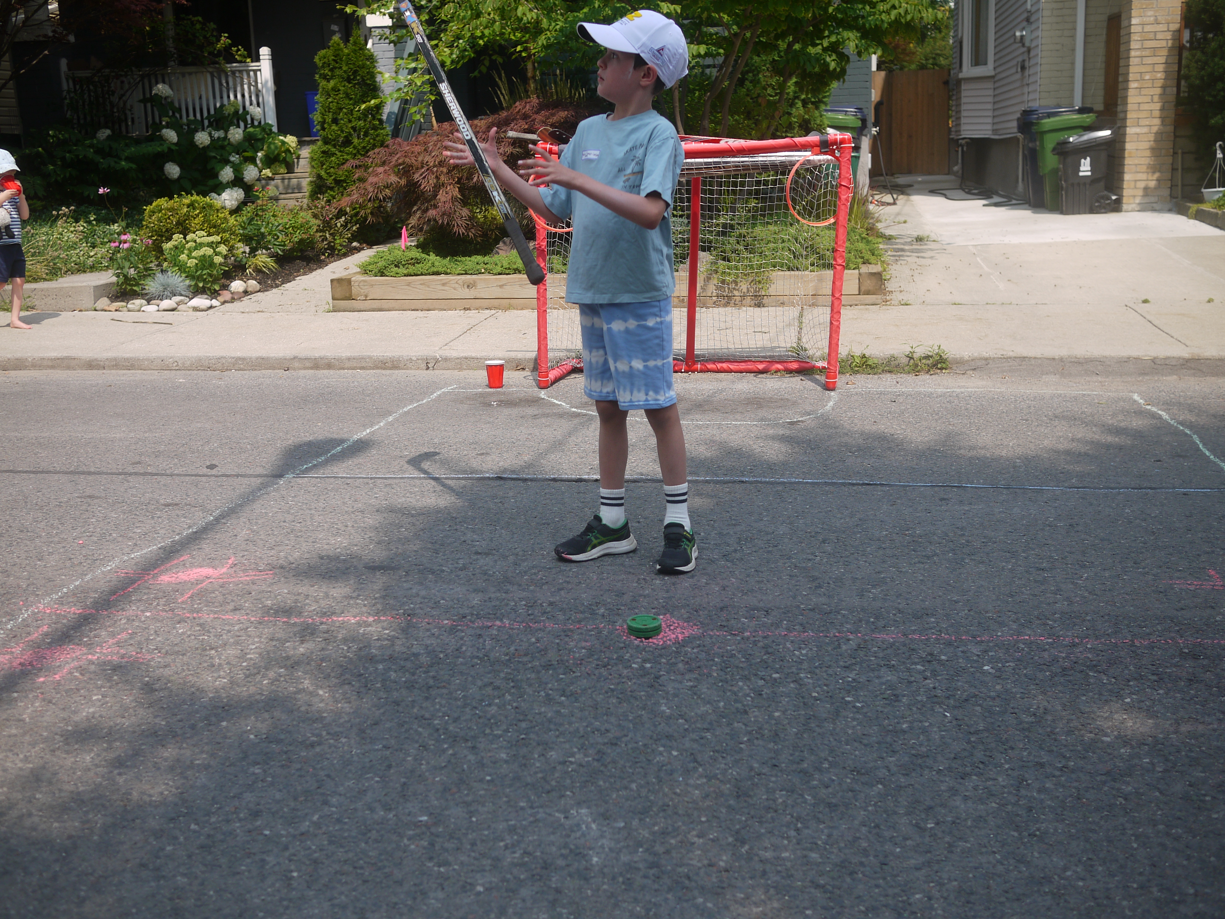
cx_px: 612
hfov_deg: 46.8
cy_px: 460
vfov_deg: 36.0
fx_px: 1416
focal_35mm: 40
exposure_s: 1/2000
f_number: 2.5
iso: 100
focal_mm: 20
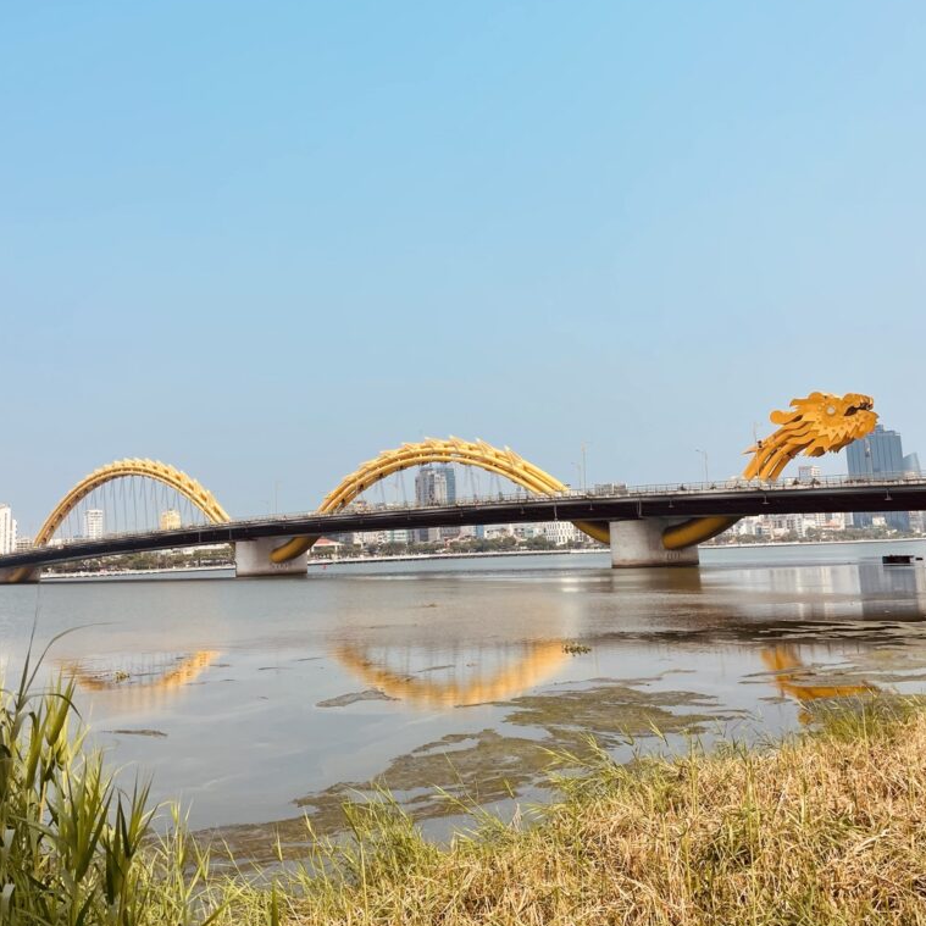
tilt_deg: +8.5
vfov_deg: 52.5
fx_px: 938
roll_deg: +2.2
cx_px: 464
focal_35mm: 31
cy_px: 432
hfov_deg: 52.5
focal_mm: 4.2
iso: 32
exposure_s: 1/4464
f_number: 1.6
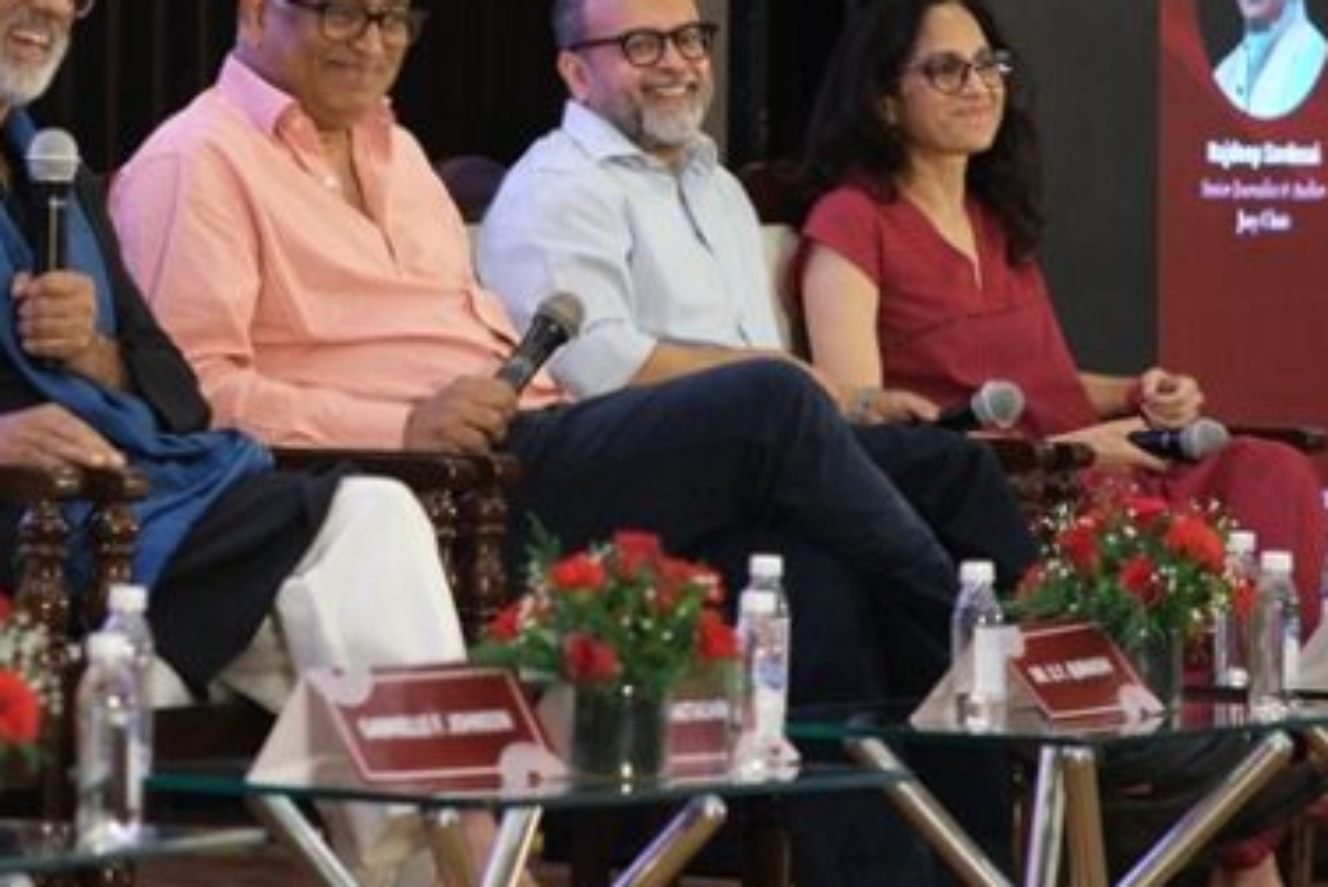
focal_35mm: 204
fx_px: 7528
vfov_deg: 6.7
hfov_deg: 10.1
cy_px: 346
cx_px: 360
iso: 1250
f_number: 2.8
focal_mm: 85
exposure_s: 1/180
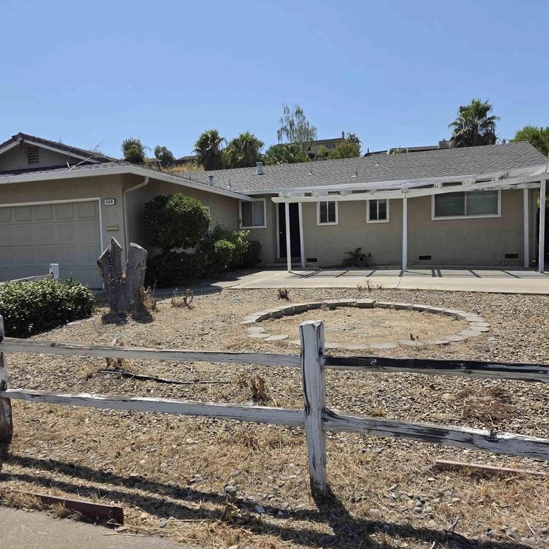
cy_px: 277
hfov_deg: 57.1
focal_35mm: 28
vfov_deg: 57.3
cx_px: 239
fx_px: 502
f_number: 1.8
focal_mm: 5.4
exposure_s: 1/5186
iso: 80
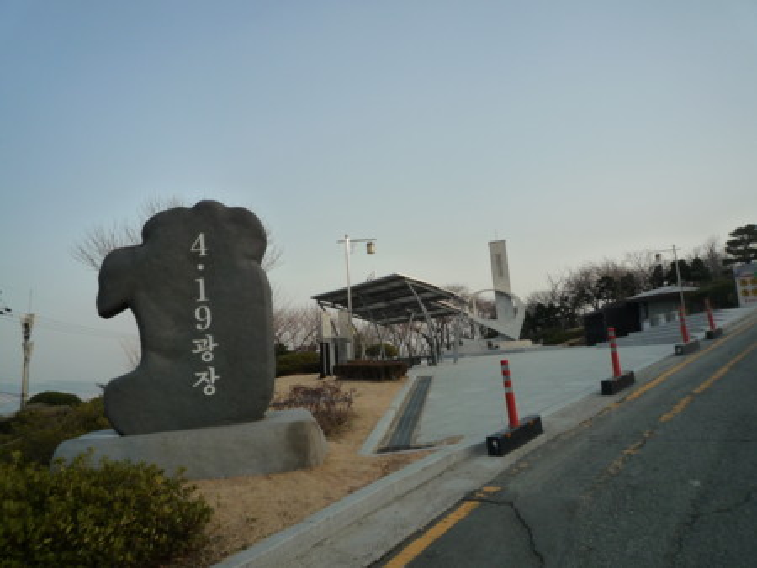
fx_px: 547
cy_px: 284
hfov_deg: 69.4
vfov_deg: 54.9
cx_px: 378
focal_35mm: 25
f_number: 3.5
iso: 160
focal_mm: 4.4
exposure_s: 1/640
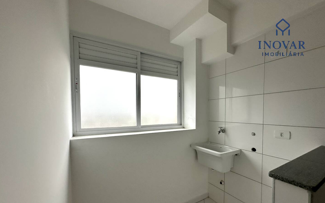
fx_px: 133
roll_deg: -0.8
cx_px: 162
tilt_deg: -2.9
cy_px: 118
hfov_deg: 101.5
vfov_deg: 74.2
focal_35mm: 15
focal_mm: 2.22
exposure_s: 1/321
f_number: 2.2
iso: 40
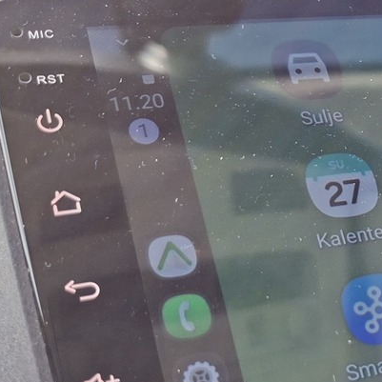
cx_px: 576
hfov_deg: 20.3
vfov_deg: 23.6
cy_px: 232
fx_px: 911
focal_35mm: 73
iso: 50
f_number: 1.8
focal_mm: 5.54
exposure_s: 1/113
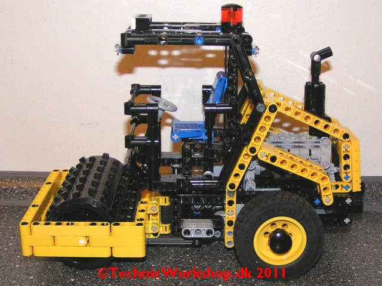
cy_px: 143
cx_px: 191
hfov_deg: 49.0
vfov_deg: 37.7
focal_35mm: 38
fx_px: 419
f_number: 2.8
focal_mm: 5.8
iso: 200
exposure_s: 1/40
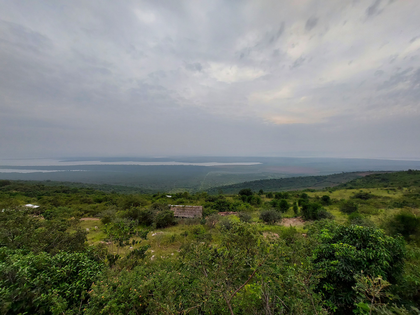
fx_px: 158
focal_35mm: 13
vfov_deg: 89.9
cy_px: 158
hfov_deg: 106.2
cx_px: 210
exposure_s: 1/186
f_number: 2.2
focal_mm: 1.74
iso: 50
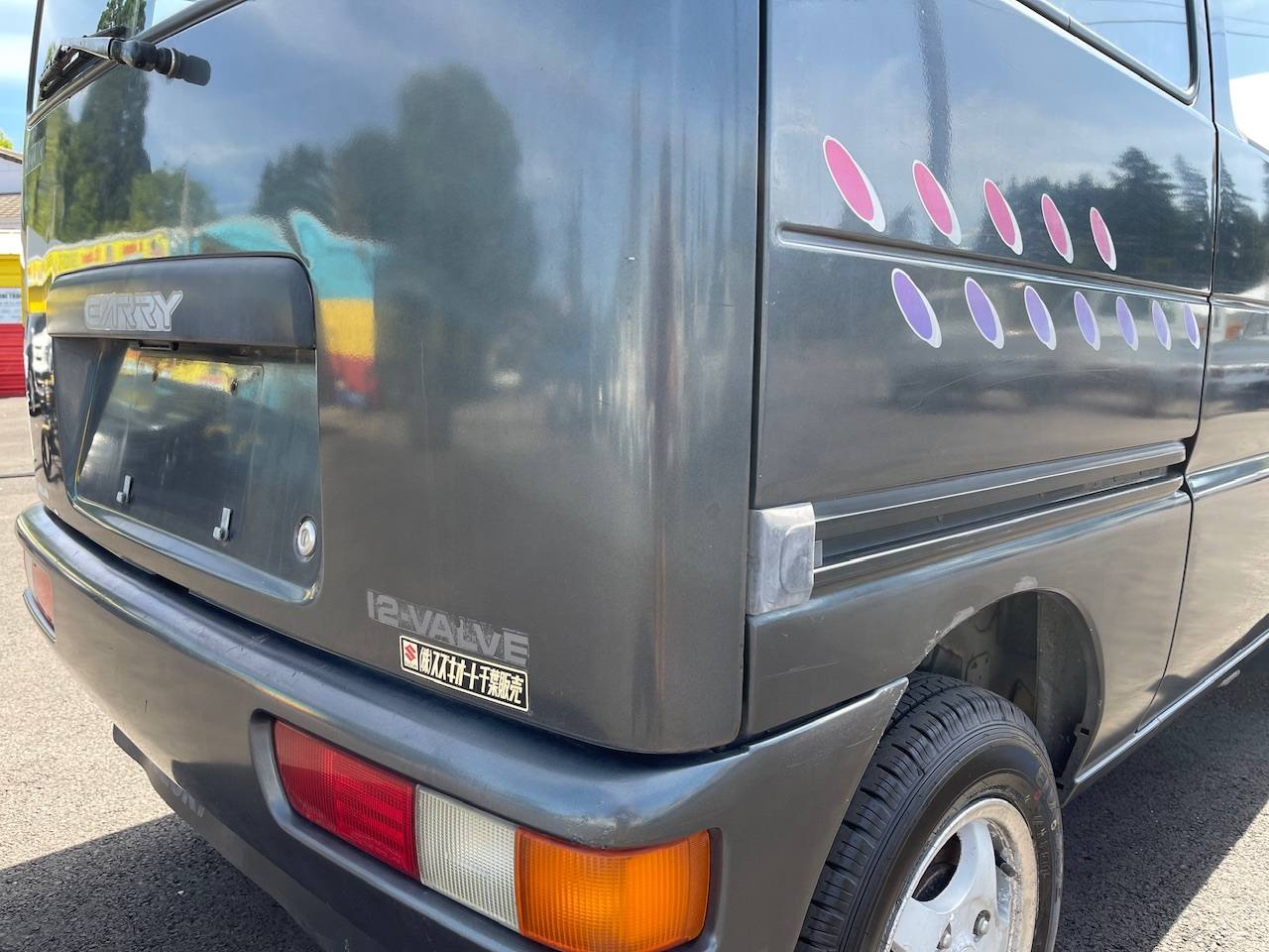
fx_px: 916
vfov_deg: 54.9
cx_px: 634
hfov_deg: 69.4
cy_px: 476
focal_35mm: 25
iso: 32
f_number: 1.6
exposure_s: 1/325
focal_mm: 5.1
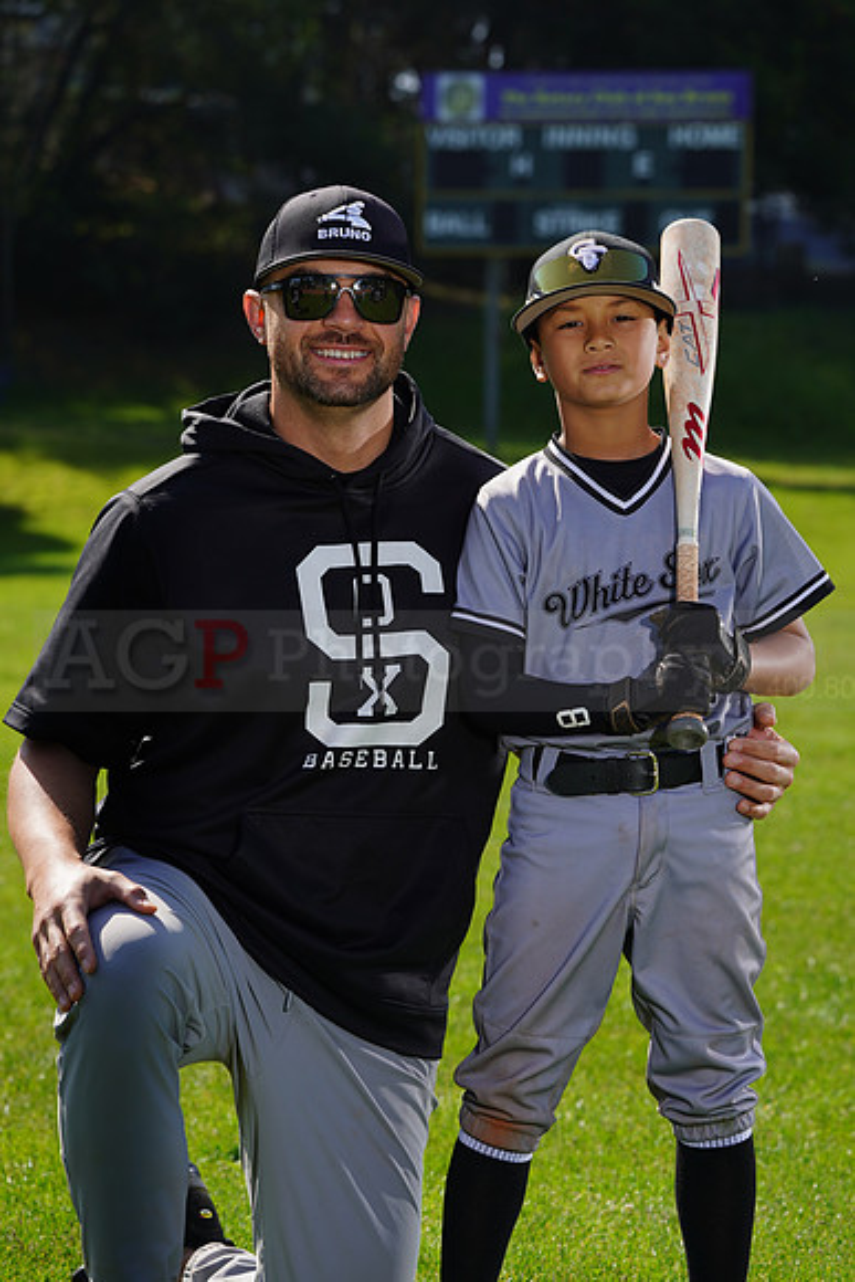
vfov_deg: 14.5
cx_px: 428
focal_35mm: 141
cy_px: 641
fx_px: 5020
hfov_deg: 9.7
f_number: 8
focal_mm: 141
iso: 100
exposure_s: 1/250
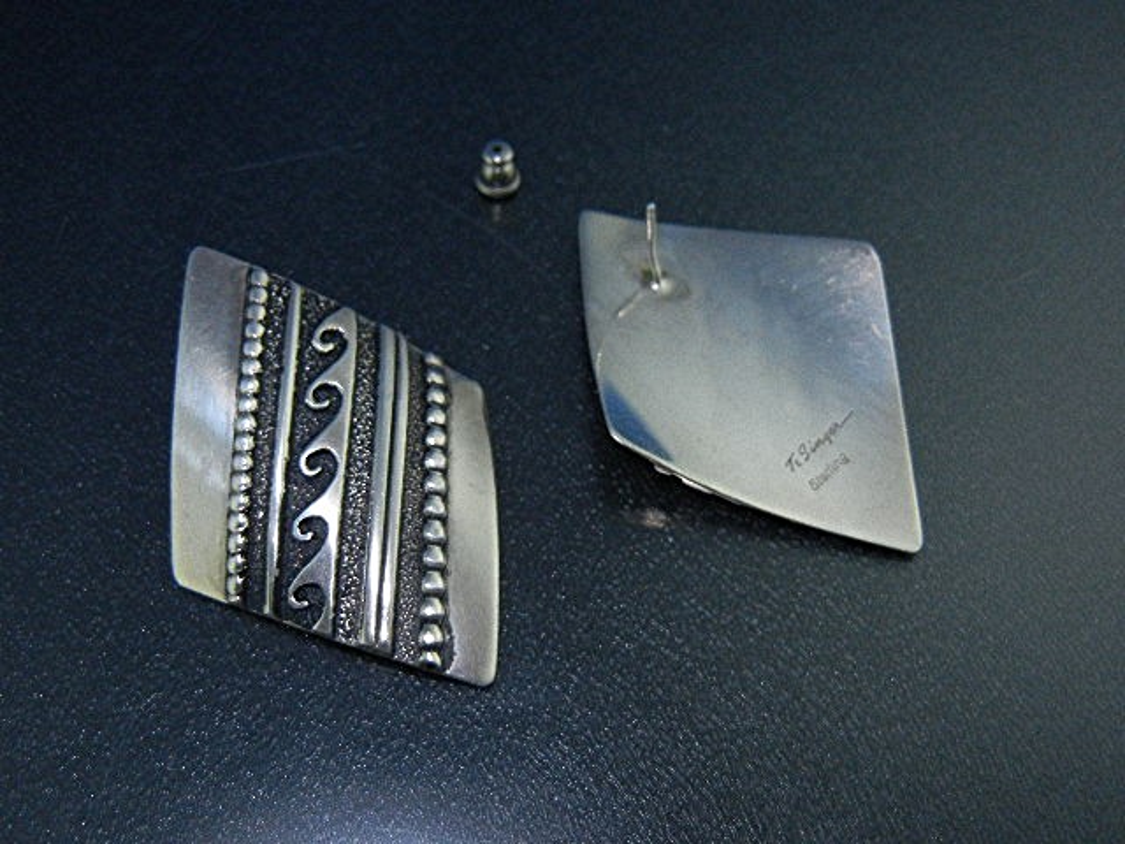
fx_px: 1462
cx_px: 562
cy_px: 422
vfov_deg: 32.2
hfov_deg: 42.1
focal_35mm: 45
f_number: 7.6
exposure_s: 1/30
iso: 410
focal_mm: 8.1
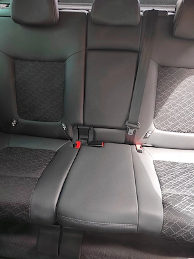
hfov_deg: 58.9
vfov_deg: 73.9
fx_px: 172
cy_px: 130
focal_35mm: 23
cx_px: 97
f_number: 1.9
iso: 416
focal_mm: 5.52
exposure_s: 1/100
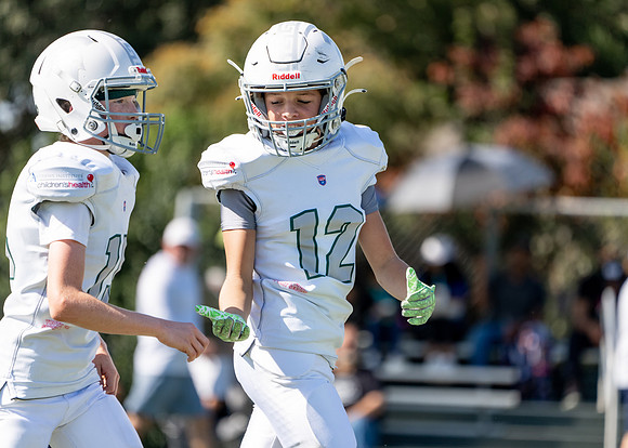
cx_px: 330
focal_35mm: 448
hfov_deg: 4.5
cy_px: 243
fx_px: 7983
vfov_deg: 3.2
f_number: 5.6
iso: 250
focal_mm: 394
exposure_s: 1/1250
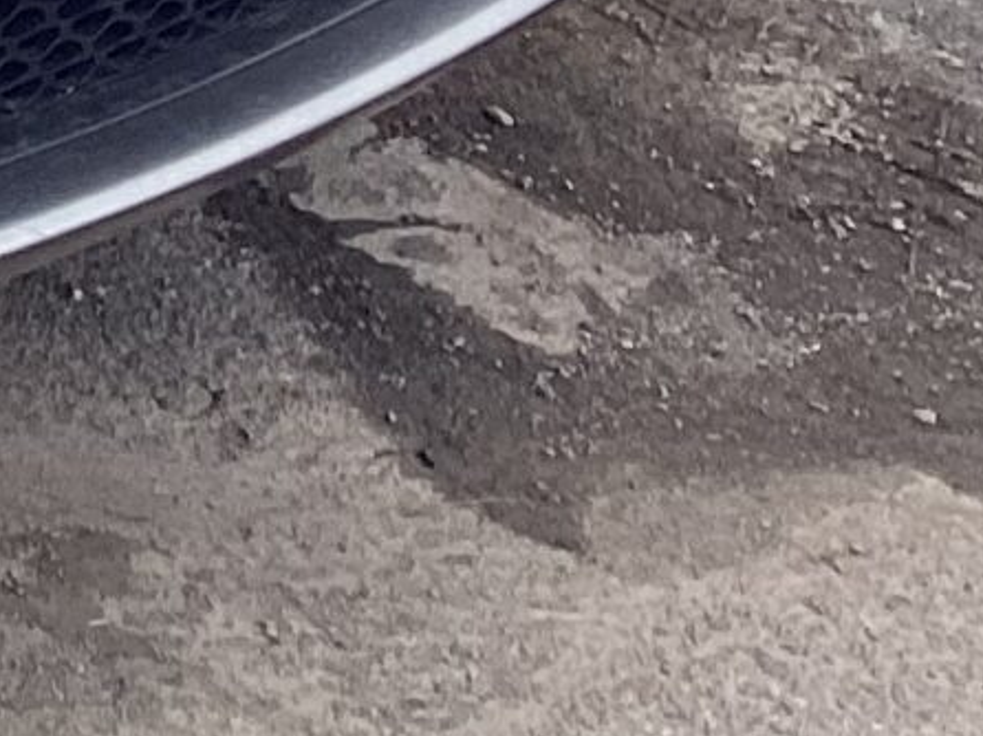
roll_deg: +1.7
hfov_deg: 9.7
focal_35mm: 178
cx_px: -1417
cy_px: -1327
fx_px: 5052
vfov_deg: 7.5
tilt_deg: -14.1
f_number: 2.4
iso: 25
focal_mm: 3.3
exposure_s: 1/445
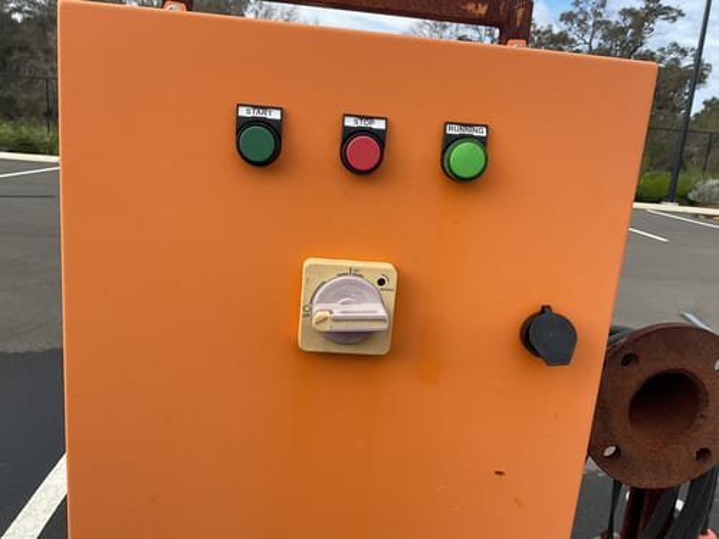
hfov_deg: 61.7
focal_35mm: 29
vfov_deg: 48.2
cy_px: 270
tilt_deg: -14.6
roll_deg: -4.1
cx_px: 360
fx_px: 602
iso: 16
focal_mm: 3
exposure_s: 1/962
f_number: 1.8
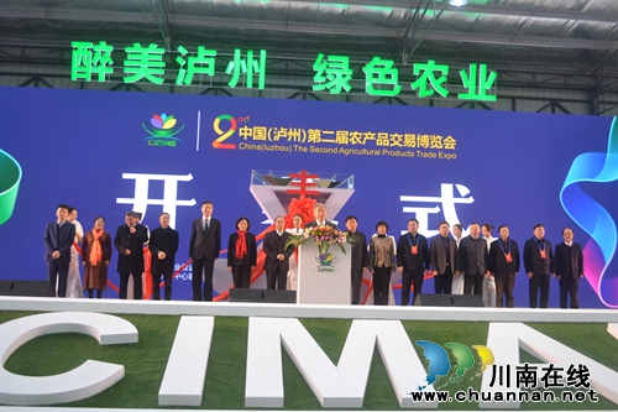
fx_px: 618
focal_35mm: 36
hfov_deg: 53.1
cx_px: 309
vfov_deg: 36.8
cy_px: 206
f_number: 5.6
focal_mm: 24
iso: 800
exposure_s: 1/125
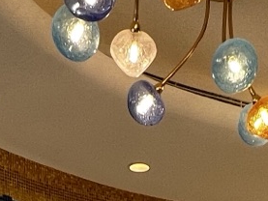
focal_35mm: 90
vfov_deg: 11.1
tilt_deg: -10.3
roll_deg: +0.0
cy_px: 589
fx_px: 697
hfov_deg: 21.8
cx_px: 146
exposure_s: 1/233
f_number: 1.8
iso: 32
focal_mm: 1.57
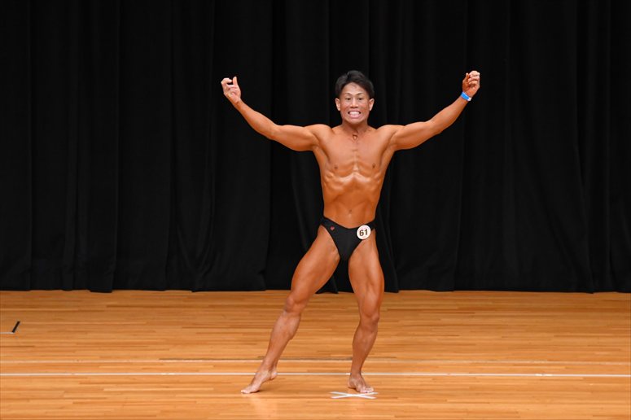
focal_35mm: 255
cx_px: 316
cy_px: 210
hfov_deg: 8.1
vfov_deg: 5.4
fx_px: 4467
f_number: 5.6
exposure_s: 1/400
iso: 3200
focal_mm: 170
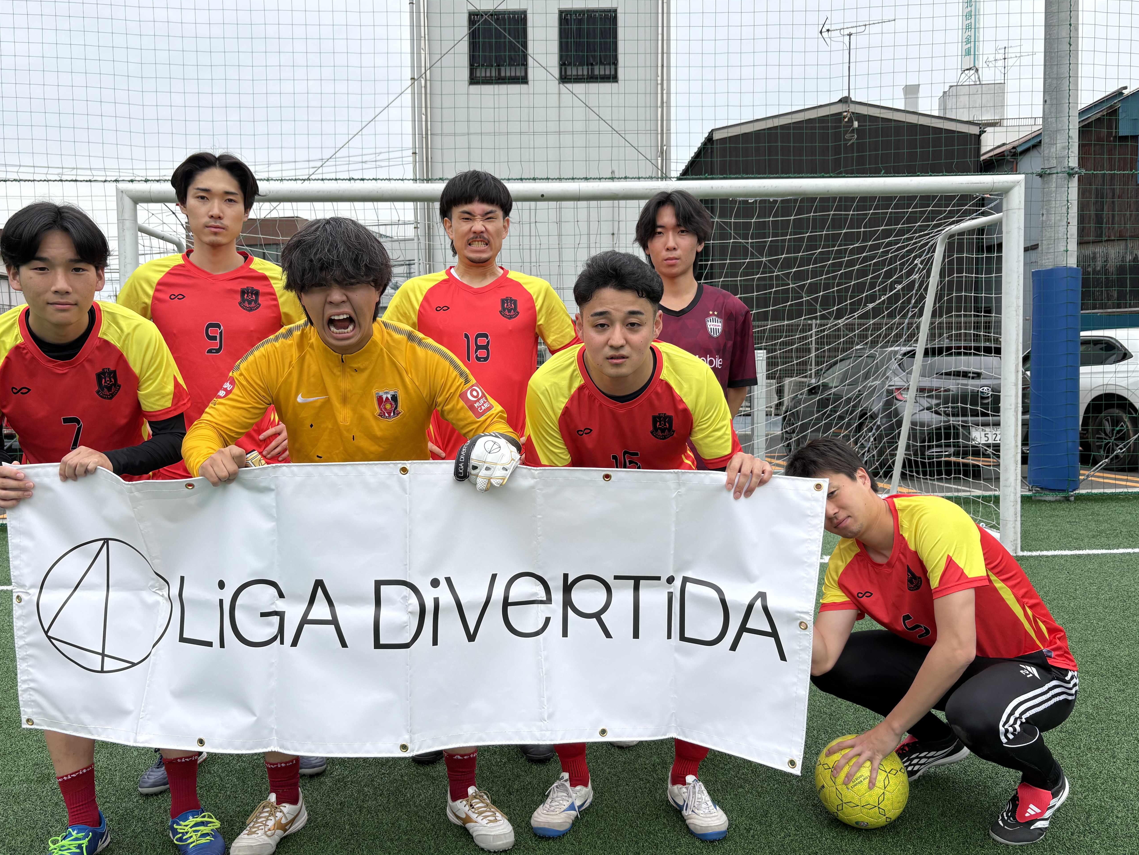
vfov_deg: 48.2
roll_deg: +0.5
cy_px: 428
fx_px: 954
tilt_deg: -3.3
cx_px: 527
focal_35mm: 29
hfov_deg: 61.6
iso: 50
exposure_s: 1/1337
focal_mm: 5.96
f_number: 1.6
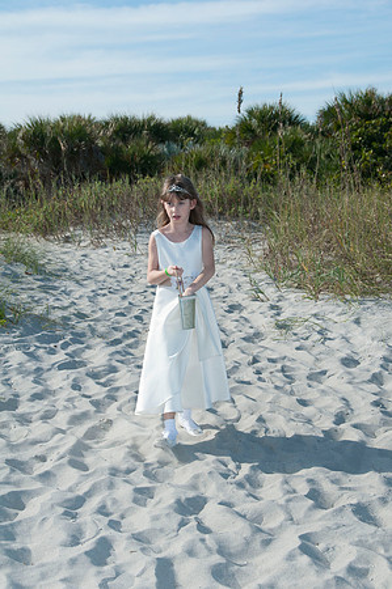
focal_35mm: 75
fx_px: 1228
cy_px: 294
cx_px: 196
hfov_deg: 18.1
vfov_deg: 27.0
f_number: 10
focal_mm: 50
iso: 100
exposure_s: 1/250
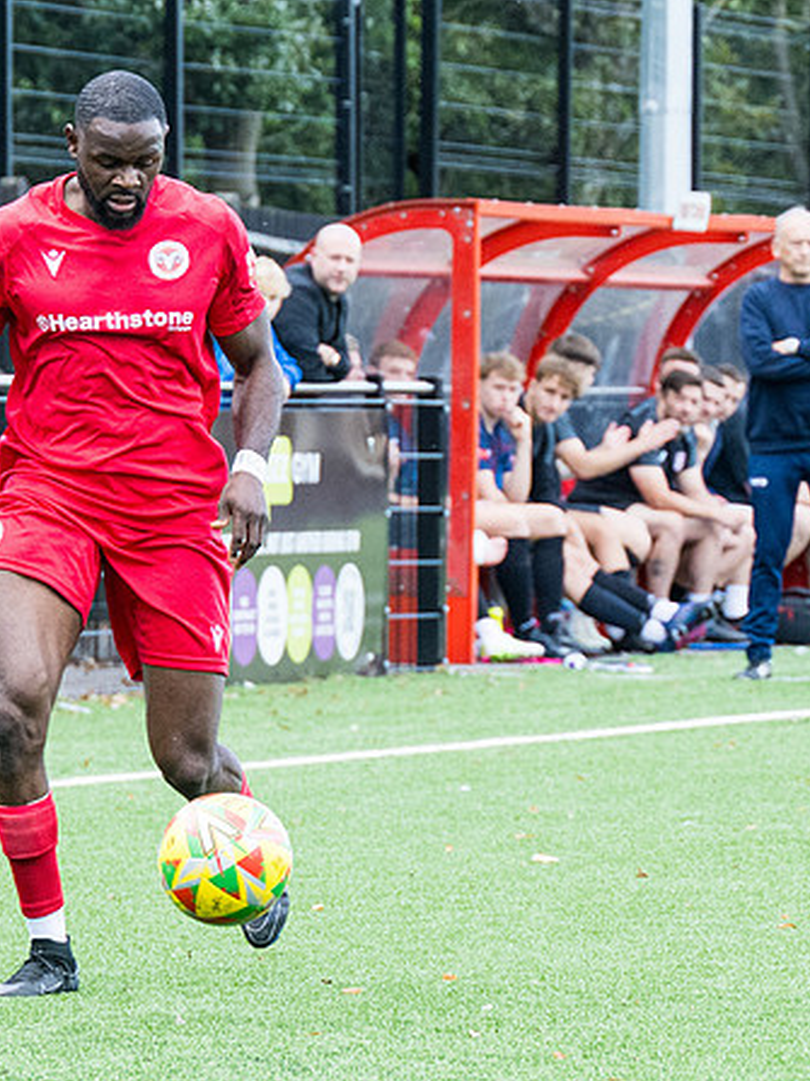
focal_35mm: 340
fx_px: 10613
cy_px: 430
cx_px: -107
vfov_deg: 5.8
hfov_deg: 4.4
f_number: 4.5
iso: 800
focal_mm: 98
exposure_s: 1/800
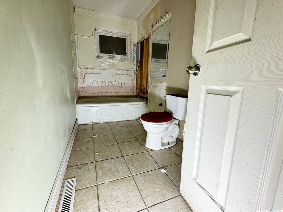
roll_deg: -0.8
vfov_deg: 81.7
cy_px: 101
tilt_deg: -8.1
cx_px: 135
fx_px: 123
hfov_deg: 98.1
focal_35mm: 15
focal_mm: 2.22
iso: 100
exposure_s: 1/99
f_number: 2.2
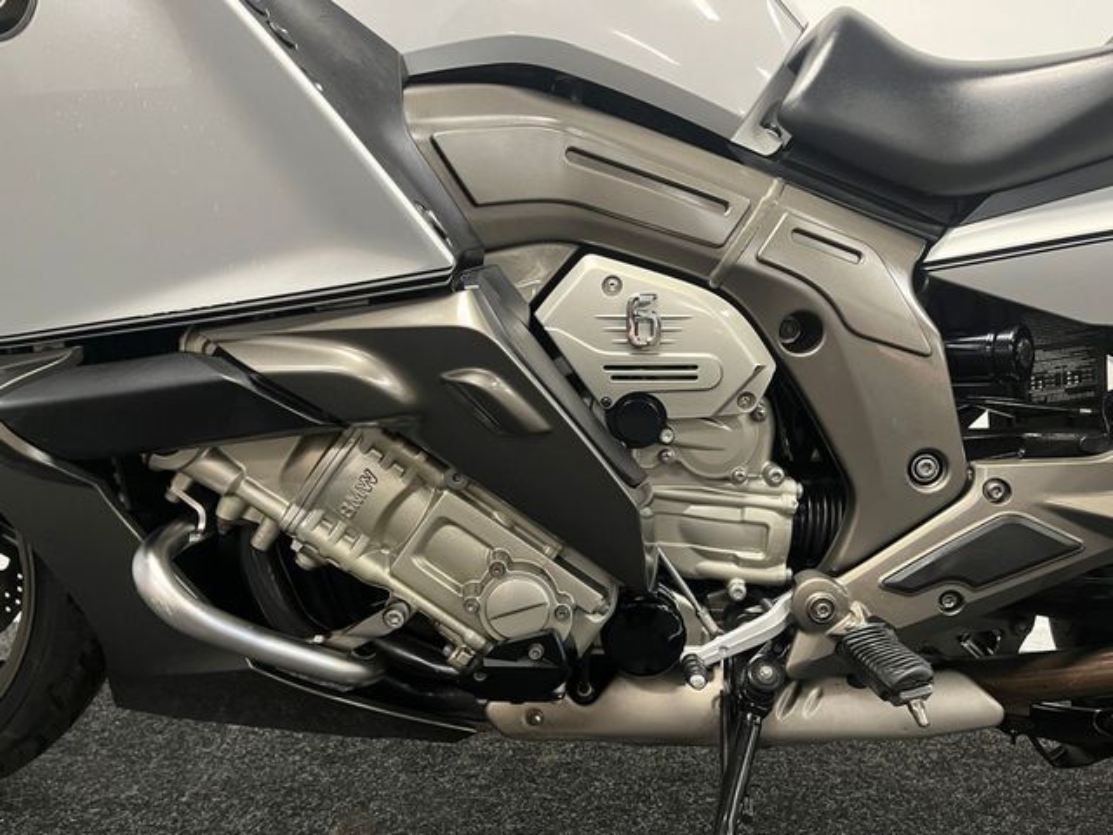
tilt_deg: -2.9
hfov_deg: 67.3
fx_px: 836
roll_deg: -0.5
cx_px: 556
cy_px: 418
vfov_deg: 53.1
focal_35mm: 26
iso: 400
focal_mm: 5.1
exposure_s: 1/33
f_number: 1.6
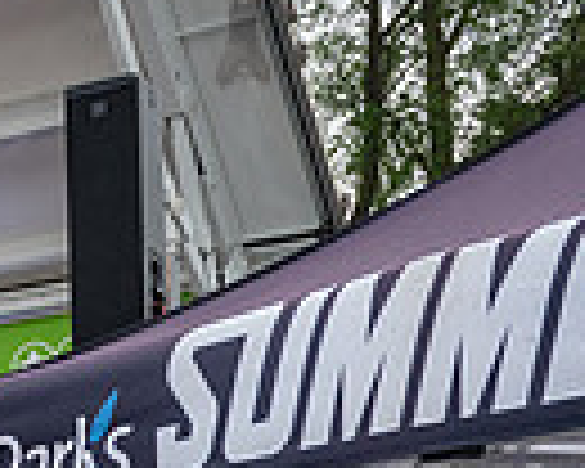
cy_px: 779
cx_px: -810
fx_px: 1991
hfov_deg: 12.9
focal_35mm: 115
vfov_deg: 12.5
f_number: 4.5
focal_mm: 24
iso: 1000
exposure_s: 1/500
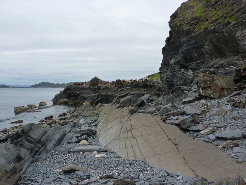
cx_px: 123
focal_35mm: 27
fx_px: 192
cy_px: 92
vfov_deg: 51.4
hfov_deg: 65.3
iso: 125
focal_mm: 4.8
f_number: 5.6
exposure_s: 1/250
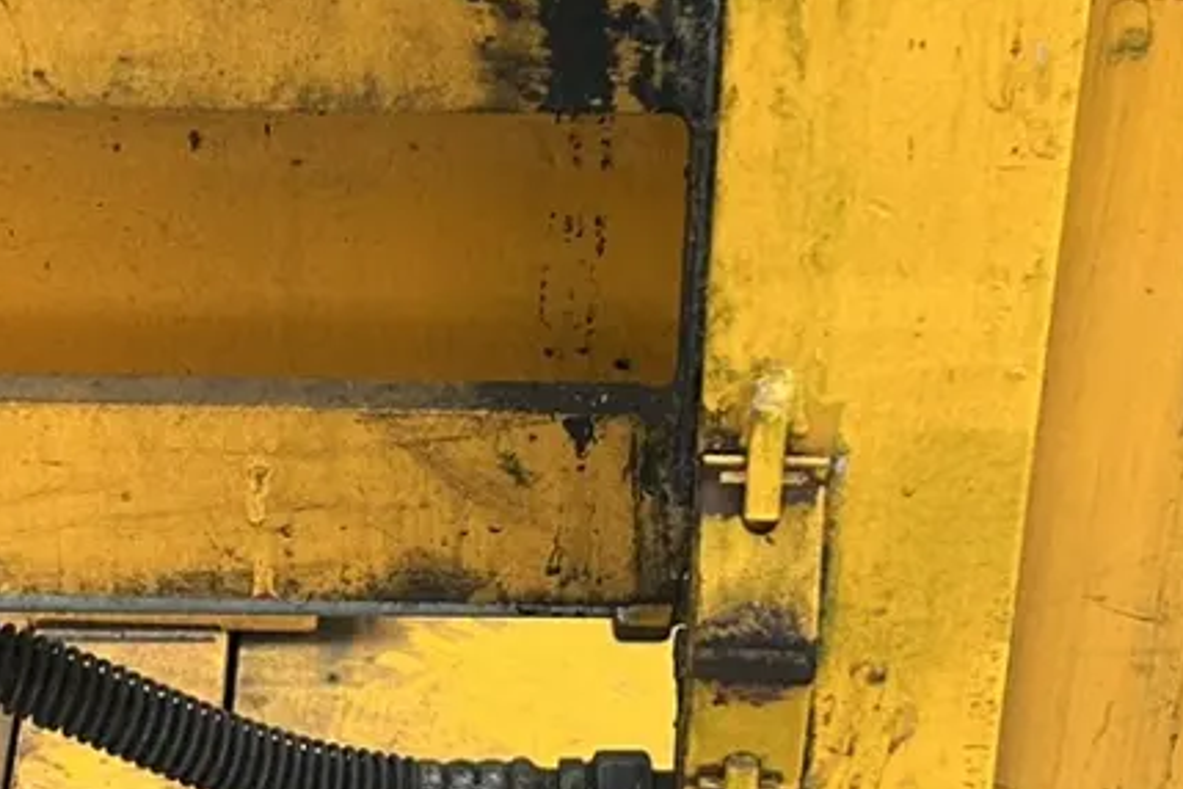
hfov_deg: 16.8
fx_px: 3976
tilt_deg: -37.4
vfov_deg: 11.3
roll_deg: +4.5
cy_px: 535
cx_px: 265
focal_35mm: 121
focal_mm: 5.7
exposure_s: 1/567
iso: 50
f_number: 1.5
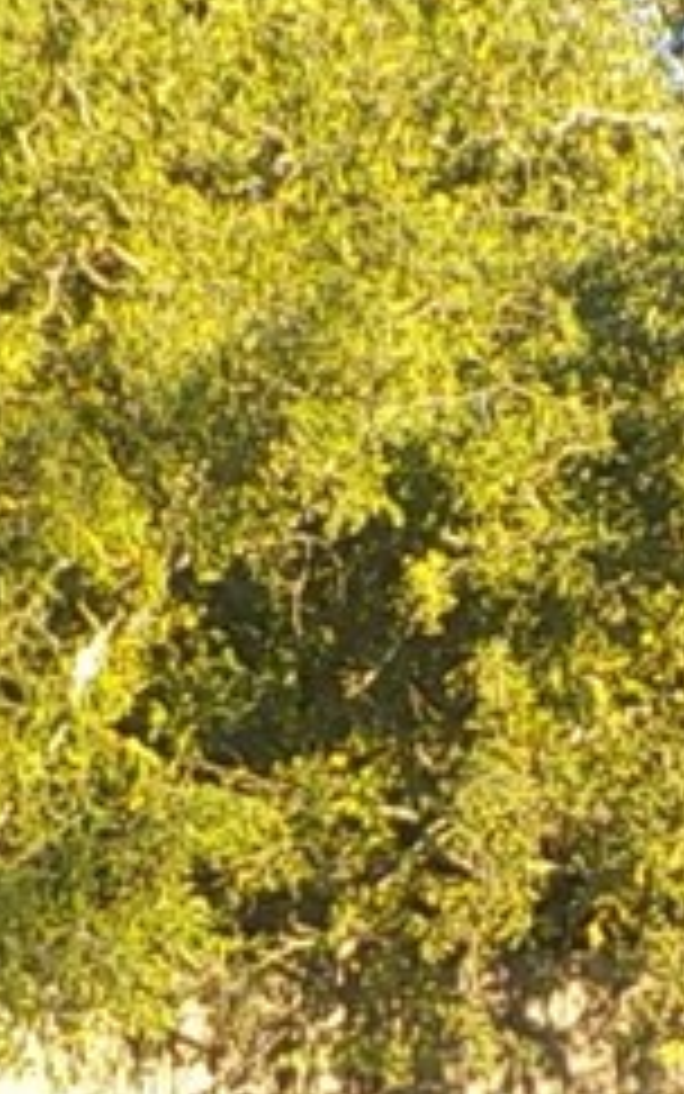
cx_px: 864
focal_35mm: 134
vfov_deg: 15.1
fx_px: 3994
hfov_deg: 9.6
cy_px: 1301
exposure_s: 1/200
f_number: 3.3
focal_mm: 4.1
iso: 125
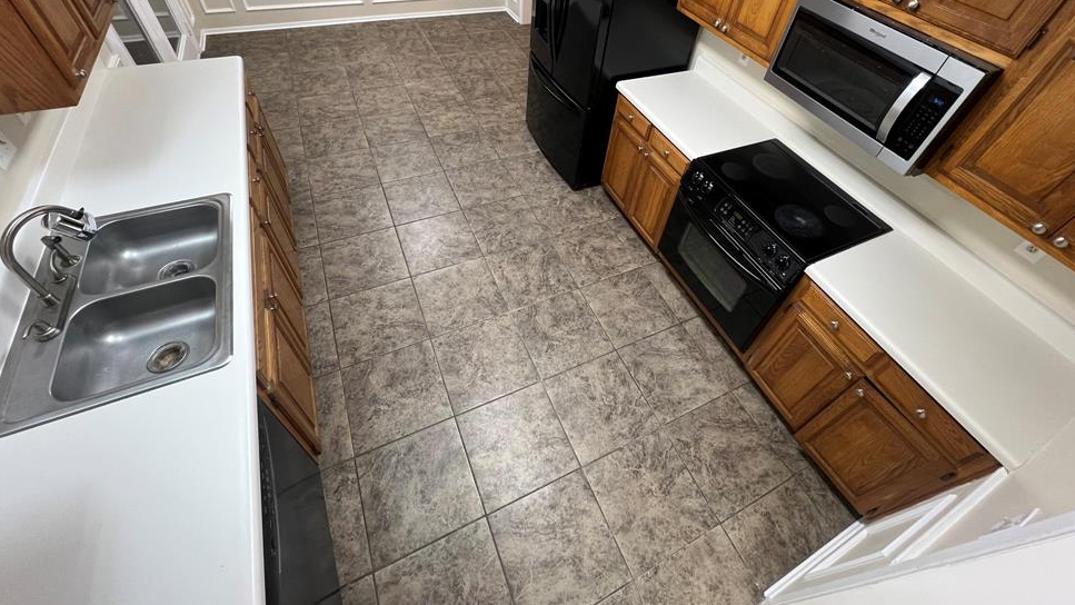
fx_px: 428
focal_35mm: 15
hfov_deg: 102.9
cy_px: 228
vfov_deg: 69.4
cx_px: 565
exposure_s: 1/60
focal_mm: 1.57
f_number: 1.8
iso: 200
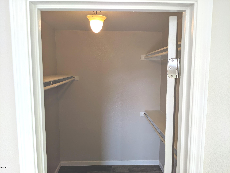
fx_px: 179
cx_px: 115
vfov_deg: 51.4
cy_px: 86
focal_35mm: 27
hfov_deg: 65.3
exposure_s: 1/120
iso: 64
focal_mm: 4.44
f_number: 1.8
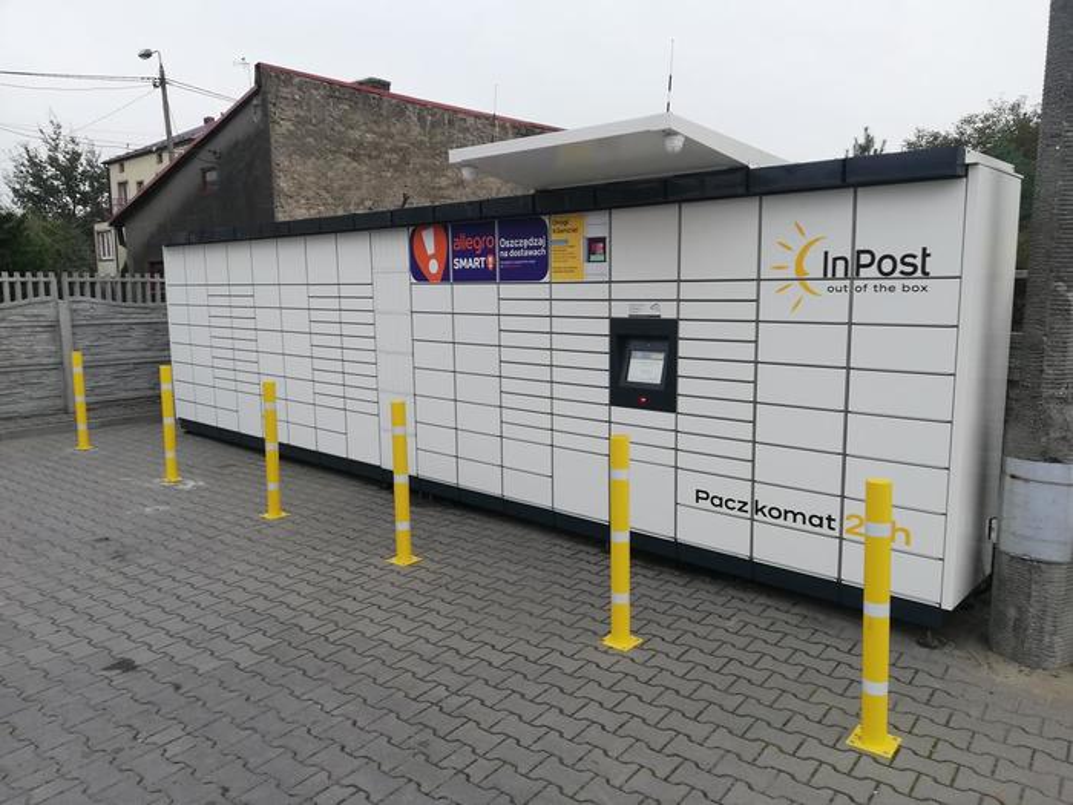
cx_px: 536
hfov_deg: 67.3
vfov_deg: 53.1
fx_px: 806
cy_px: 402
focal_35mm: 26
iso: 50
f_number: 2.2
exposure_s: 1/124
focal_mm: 3.81
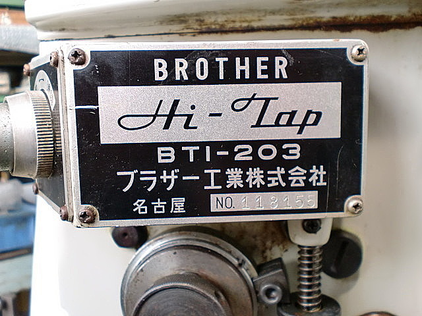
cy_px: 158
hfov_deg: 52.6
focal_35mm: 35
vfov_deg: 40.7
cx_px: 211
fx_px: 427
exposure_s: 1/60
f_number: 3.1
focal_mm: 6.3
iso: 100
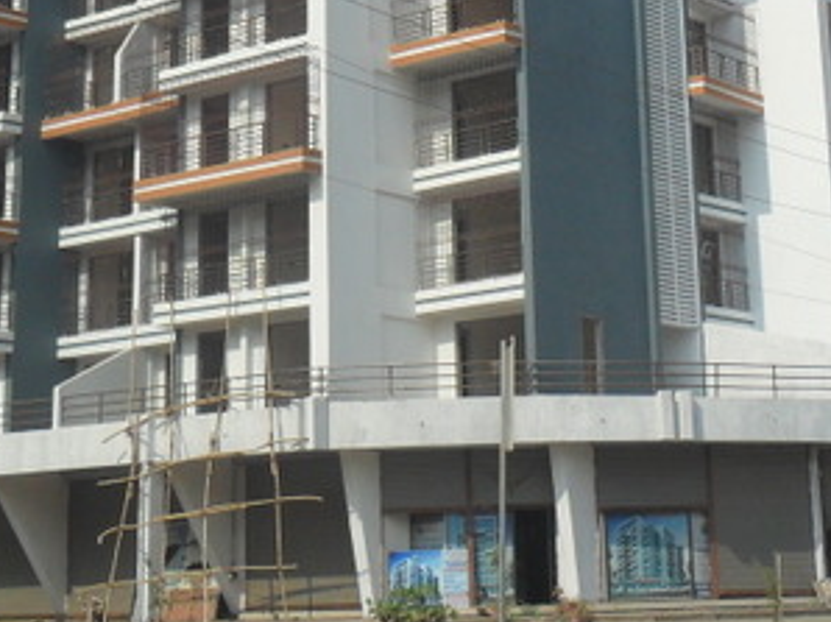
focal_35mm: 86
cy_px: 20
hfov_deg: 22.7
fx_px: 2063
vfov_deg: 16.8
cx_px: 496
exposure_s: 1/180
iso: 100
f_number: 9.4
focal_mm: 5.7
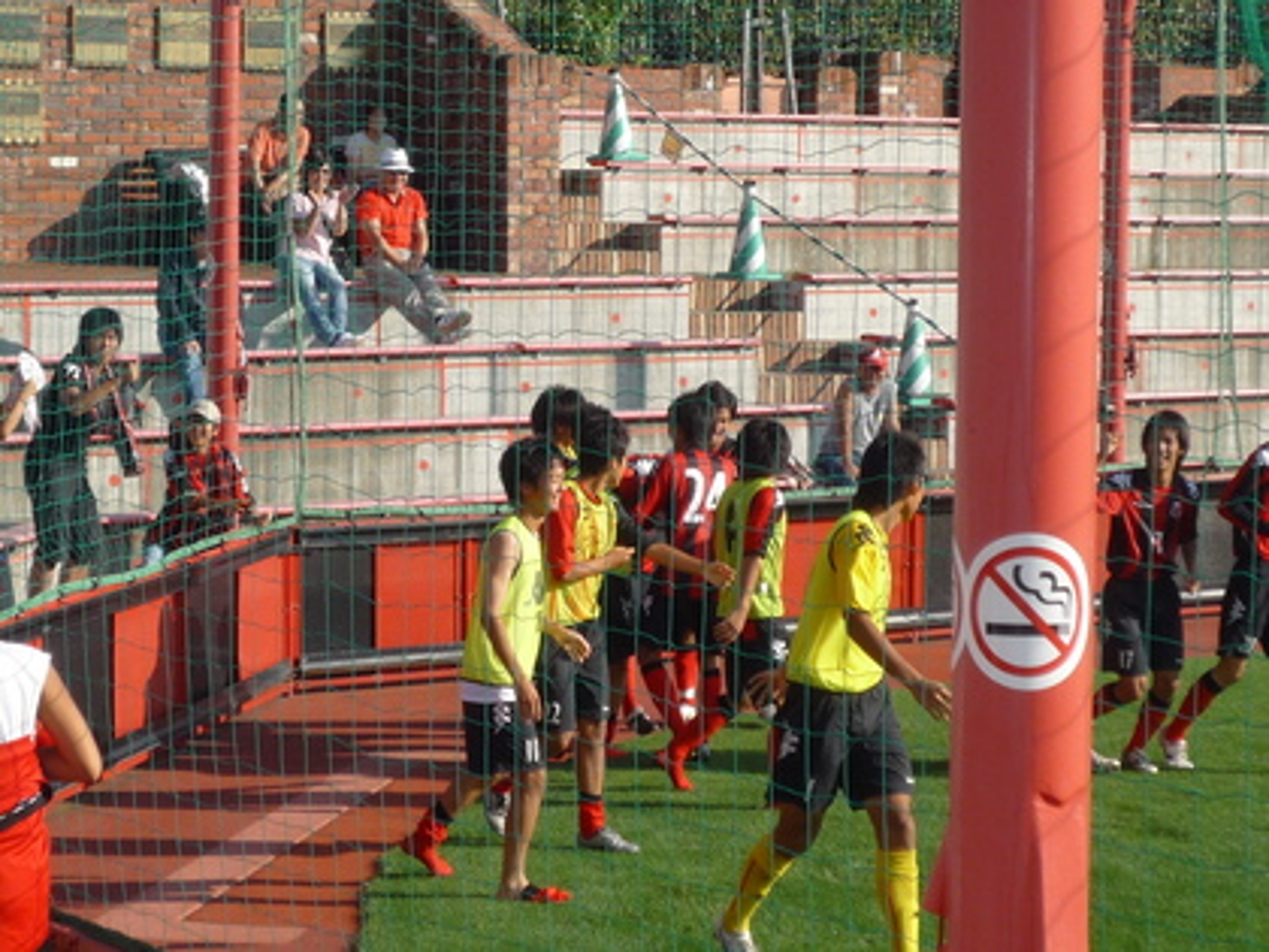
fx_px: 3886
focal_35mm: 106
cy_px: 476
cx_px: 634
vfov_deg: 14.0
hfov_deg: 18.5
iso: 100
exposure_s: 1/640
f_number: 4.7
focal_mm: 10.4
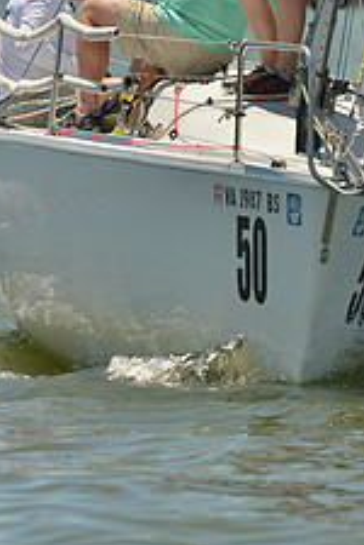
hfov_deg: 1.9
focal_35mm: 723
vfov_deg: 2.9
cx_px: 251
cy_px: 63
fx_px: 10965
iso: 200
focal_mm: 280
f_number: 5.6
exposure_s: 1/1600
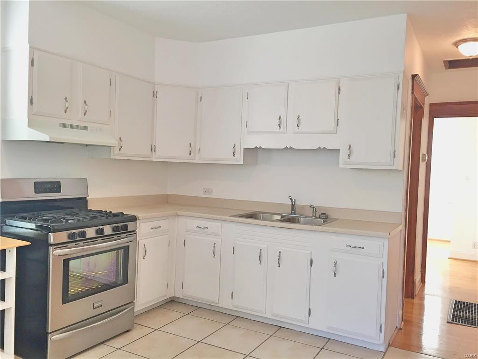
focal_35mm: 29
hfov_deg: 61.7
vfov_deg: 48.2
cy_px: 180
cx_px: 239
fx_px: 400
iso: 64
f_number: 2.2
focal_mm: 4.15
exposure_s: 1/30
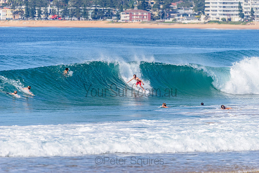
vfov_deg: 2.8
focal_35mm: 500
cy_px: 86
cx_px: 130
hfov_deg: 4.1
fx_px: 3598
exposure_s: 1/2000
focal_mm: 500
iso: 140
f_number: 5.6
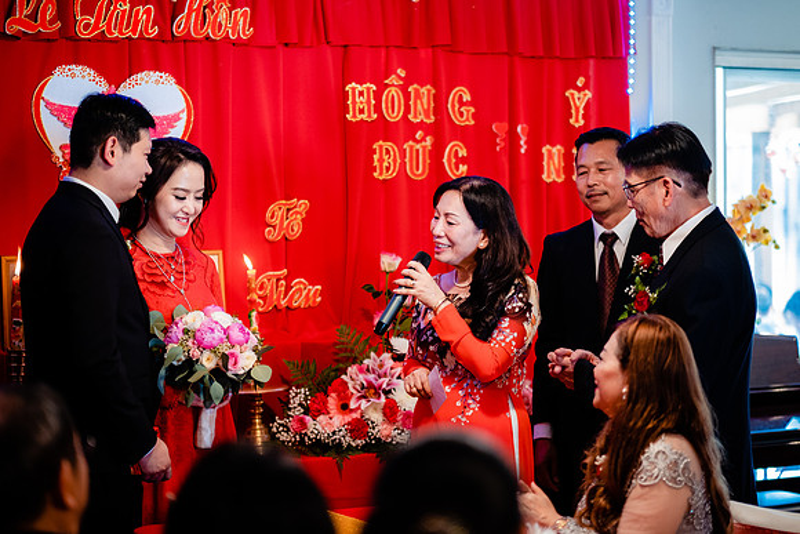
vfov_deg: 16.3
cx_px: 400
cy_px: 267
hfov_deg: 24.2
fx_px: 1867
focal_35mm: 84
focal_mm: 56
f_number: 1.2
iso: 800
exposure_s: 1/160
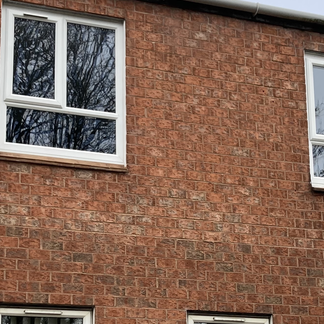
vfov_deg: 22.6
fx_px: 794
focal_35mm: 75
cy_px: 275
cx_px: 185
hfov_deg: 23.0
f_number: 1.8
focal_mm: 3.99
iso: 20
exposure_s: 1/750
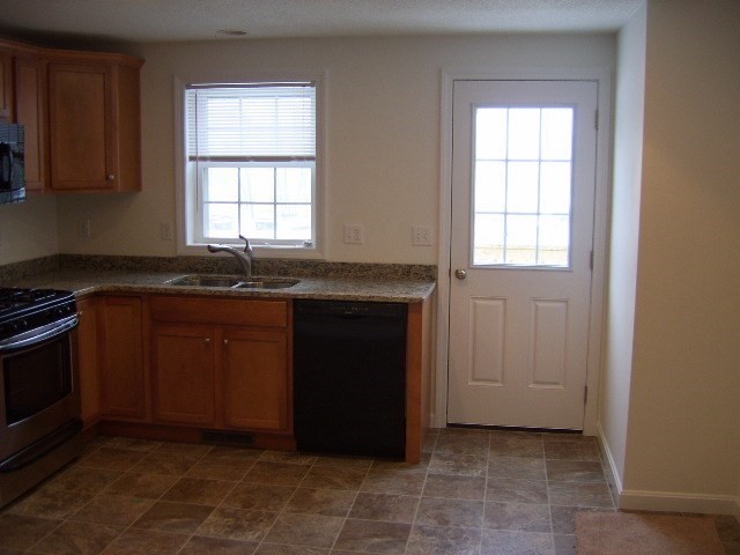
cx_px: 370
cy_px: 278
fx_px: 812
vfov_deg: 37.7
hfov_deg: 49.0
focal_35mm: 38
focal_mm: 7.8
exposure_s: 1/30
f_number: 2.8
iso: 72
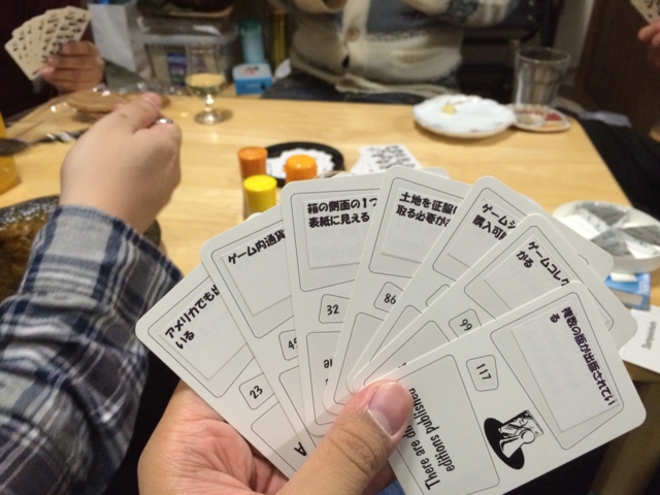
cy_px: 248
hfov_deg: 61.7
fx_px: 553
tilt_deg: -33.3
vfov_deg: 48.2
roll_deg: +0.9
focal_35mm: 29
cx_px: 330
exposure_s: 1/30
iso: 320
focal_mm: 4.15
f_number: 2.2
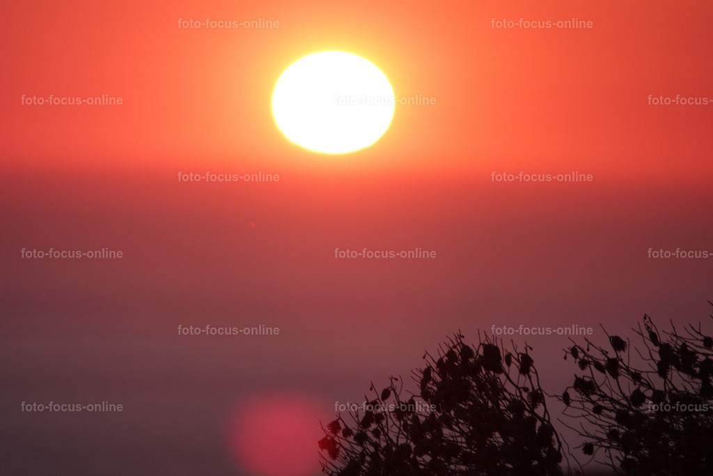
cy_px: 238
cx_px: 356
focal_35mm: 600
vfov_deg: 2.3
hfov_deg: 3.4
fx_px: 11884
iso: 200
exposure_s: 1/250
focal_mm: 220
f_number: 4
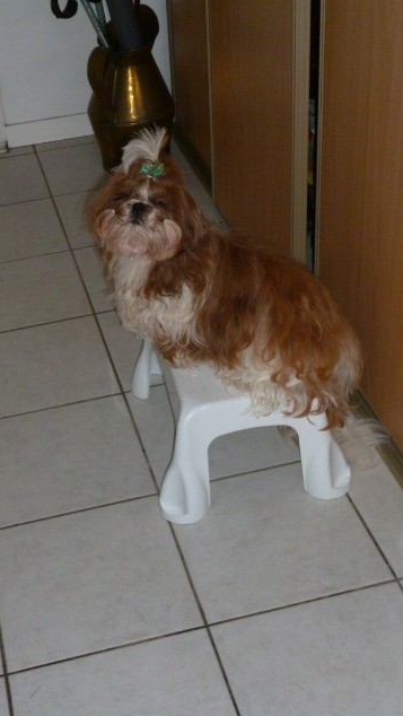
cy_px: 358
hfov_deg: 21.8
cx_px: 157
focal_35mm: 55
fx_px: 1044
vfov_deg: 37.8
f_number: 3.6
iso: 400
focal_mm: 8.9
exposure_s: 1/60
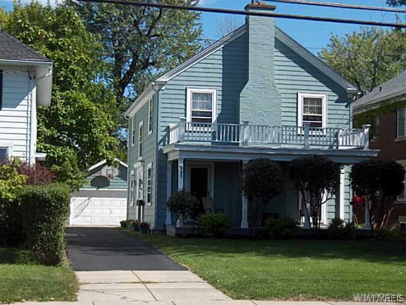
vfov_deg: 21.0
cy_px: 152
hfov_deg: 27.8
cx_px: 203
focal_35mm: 70
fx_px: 821
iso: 100
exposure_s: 1/893
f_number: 3.5
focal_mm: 14.3
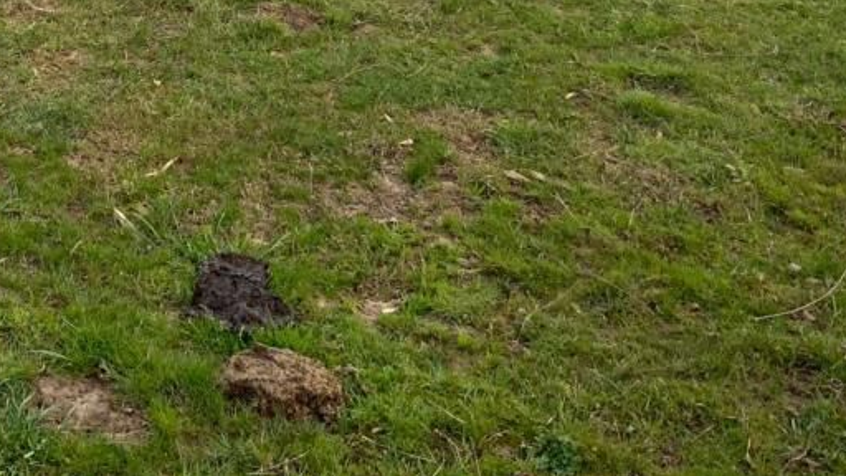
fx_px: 1660
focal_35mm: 74
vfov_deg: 15.0
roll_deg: -1.2
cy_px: -264
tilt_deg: -11.8
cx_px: 180
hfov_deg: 28.0
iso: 16
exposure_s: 1/804
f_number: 1.8
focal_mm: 3
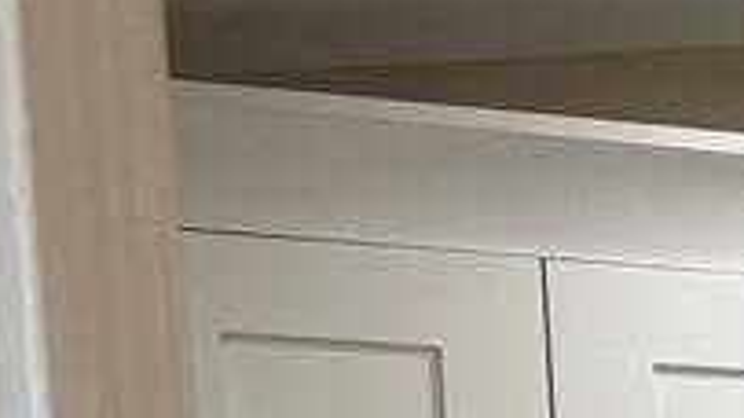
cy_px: 1478
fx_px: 4062
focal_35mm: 206
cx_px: 2675
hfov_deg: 7.9
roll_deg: +0.5
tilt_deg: -6.9
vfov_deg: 5.4
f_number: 1.78
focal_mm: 6.76
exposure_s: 1/131
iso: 50
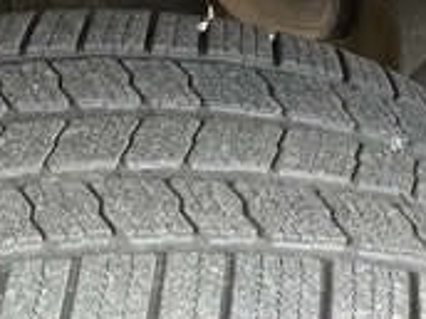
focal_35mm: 72
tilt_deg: -50.6
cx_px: 102
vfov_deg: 20.0
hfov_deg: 26.6
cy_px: 287
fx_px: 886
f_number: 2.4
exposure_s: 1/100
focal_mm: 3.3
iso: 50
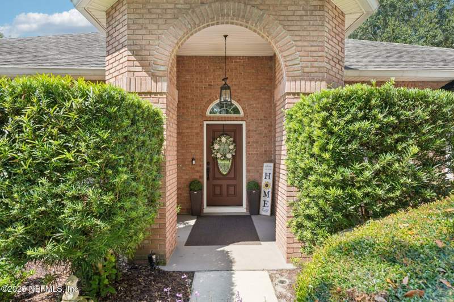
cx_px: 227
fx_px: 249
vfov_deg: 62.4
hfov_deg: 84.6
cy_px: 151
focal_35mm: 20
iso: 200
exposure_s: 1/125
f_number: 9
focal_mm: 19.8
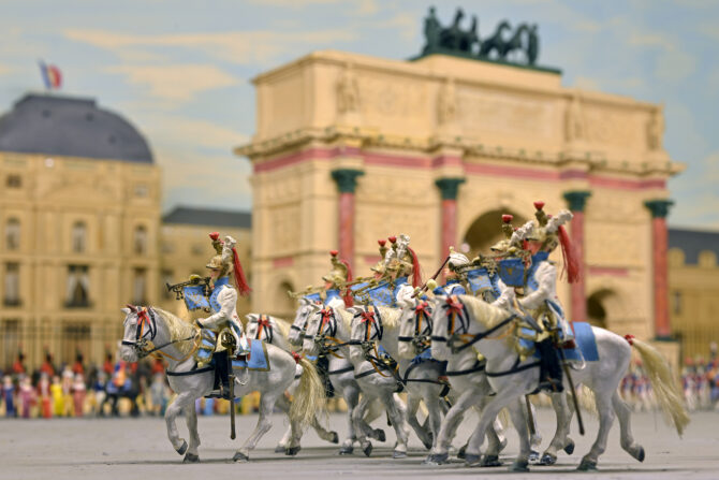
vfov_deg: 22.6
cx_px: 360
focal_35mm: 60
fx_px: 1199
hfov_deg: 33.4
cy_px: 240
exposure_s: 1/2.5
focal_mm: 60
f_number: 13
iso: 100
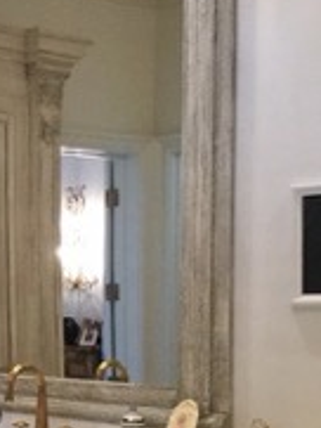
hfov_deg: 15.5
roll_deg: +0.7
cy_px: 314
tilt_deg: -2.2
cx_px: -137
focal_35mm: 89
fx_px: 1099
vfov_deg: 21.8
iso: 200
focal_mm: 3.3
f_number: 2.4
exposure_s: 1/30
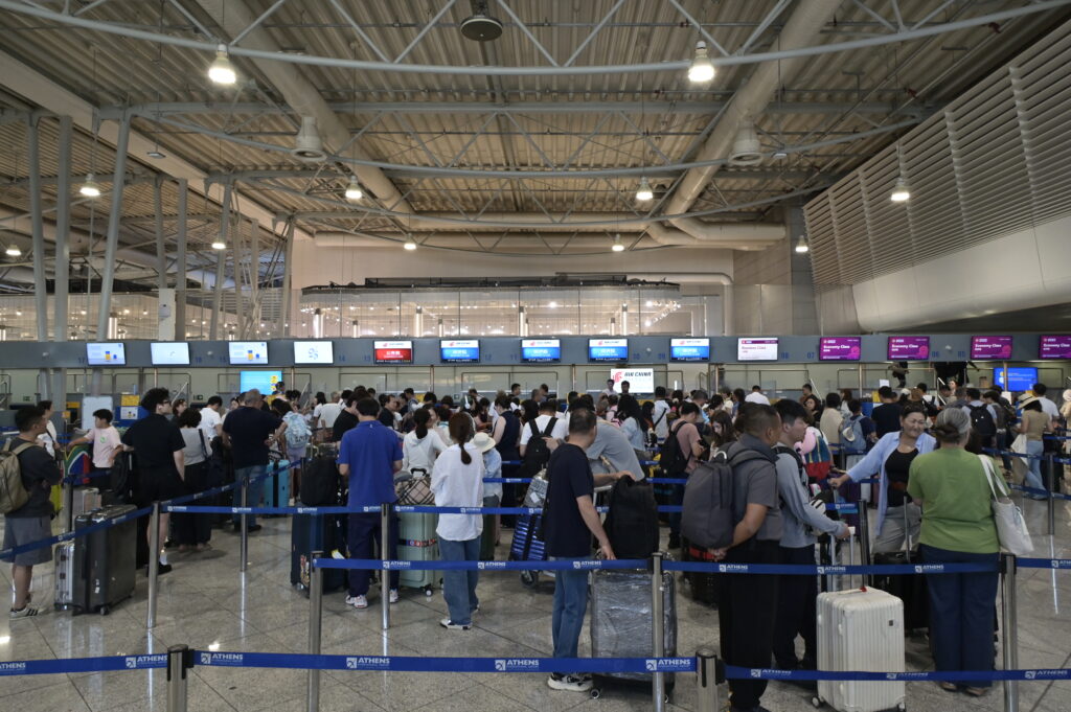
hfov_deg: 73.8
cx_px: 536
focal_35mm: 24
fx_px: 713
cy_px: 356
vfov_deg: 53.1
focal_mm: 24
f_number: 10
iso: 1600
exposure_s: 1/40
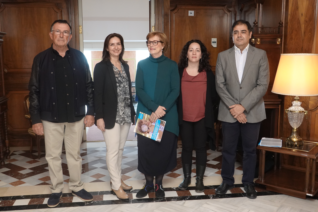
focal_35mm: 40
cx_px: 159
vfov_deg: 33.4
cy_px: 106
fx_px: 353
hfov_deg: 48.5
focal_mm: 14.69
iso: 1250
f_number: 4
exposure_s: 1/60
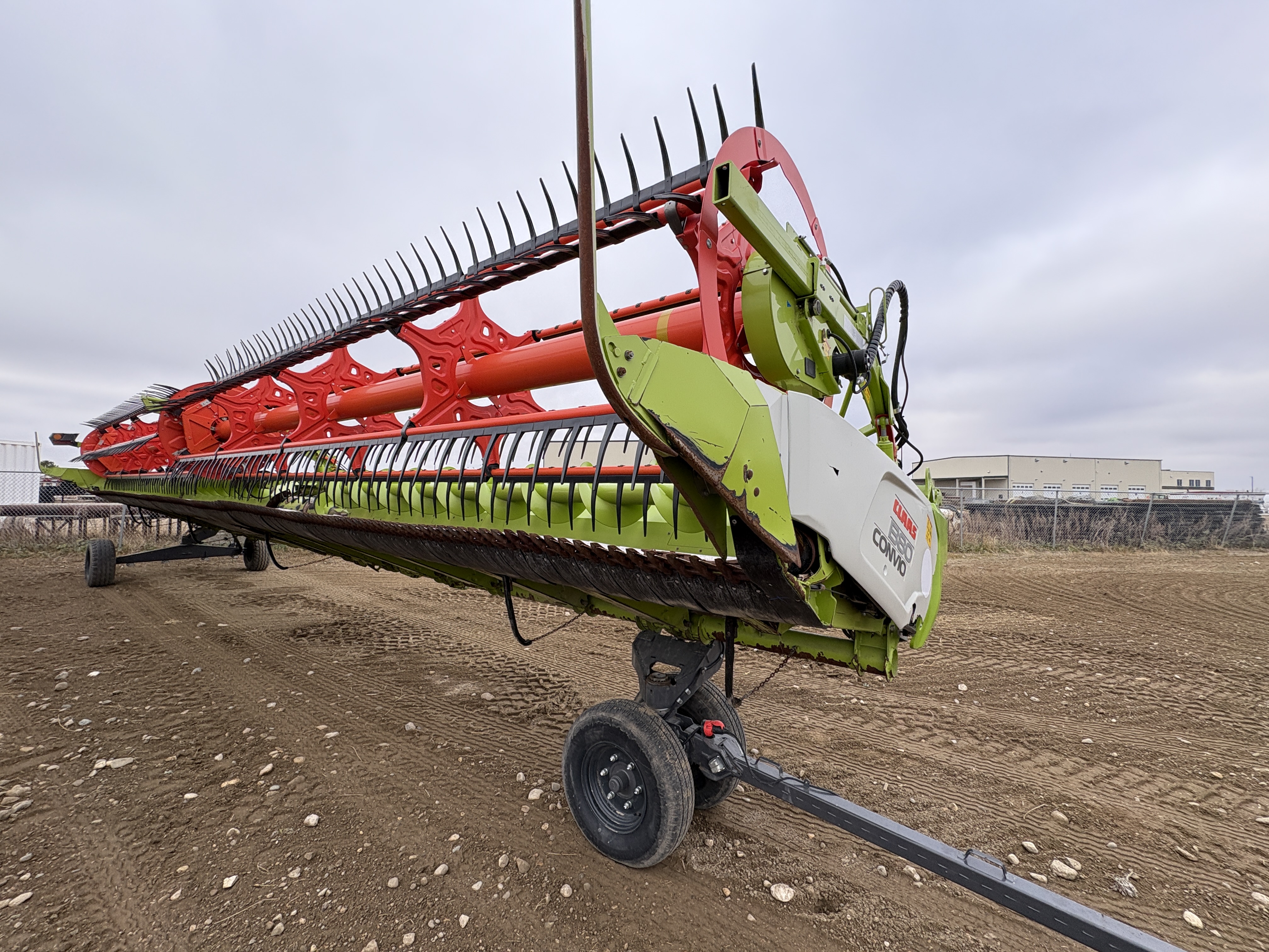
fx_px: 513
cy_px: 476
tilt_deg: +0.8
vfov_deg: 85.7
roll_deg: -0.9
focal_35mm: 14
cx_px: 634
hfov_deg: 102.1
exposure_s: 1/282
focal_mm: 2.22
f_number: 2.2
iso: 40
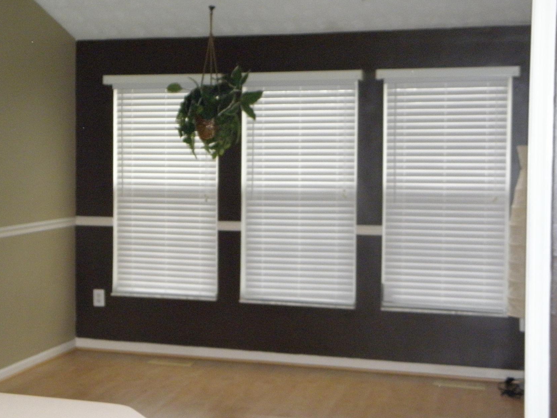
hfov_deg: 35.4
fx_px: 869
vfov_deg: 27.0
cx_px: 216
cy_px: 201
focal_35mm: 54
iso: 400
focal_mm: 7.9
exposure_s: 1/100
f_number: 3.9
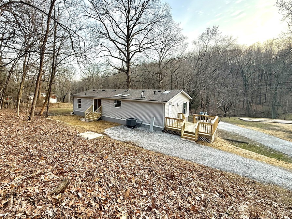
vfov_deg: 78.0
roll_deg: -0.7
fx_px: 135
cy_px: 100
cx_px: 126
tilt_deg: -3.6
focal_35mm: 16
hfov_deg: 93.9
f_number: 2.2
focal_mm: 2.22
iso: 64
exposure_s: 1/211
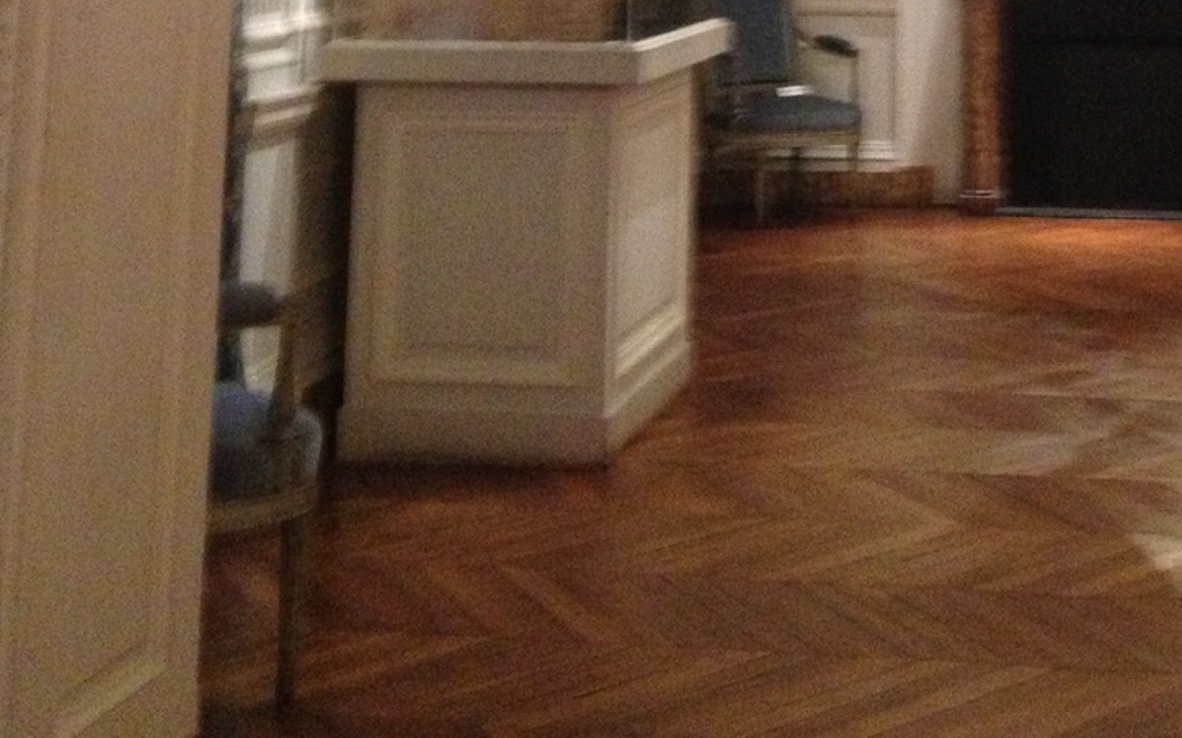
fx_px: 2641
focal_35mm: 82
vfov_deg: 14.3
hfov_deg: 25.0
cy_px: -531
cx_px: 878
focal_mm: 4.28
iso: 500
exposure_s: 1/15
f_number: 2.4
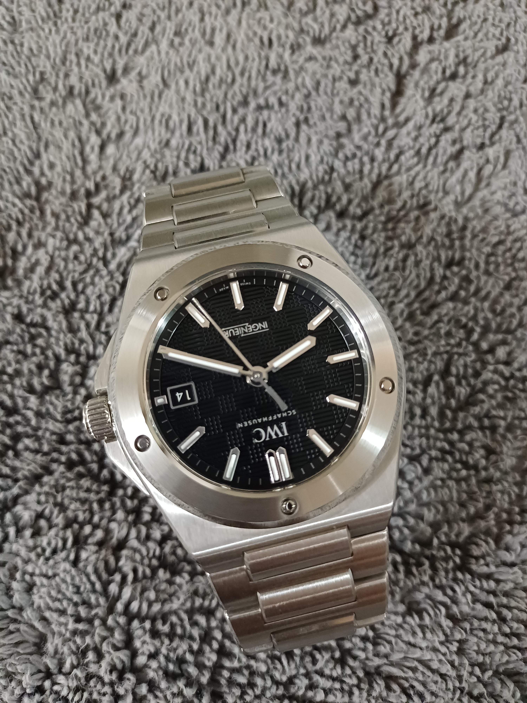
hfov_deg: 54.9
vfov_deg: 69.4
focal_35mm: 25
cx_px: 264
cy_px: 352
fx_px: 507
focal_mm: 4.65
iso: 1250
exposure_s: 1/20
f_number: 1.8
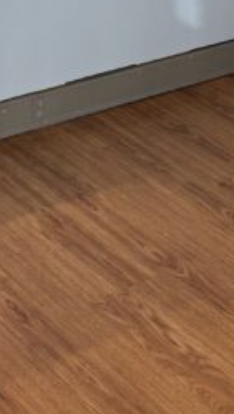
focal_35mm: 116
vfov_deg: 17.1
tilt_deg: -12.5
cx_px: 38
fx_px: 1277
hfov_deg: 10.4
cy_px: -157
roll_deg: -0.5
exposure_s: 1/100
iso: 100
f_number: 1.6
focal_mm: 5.96
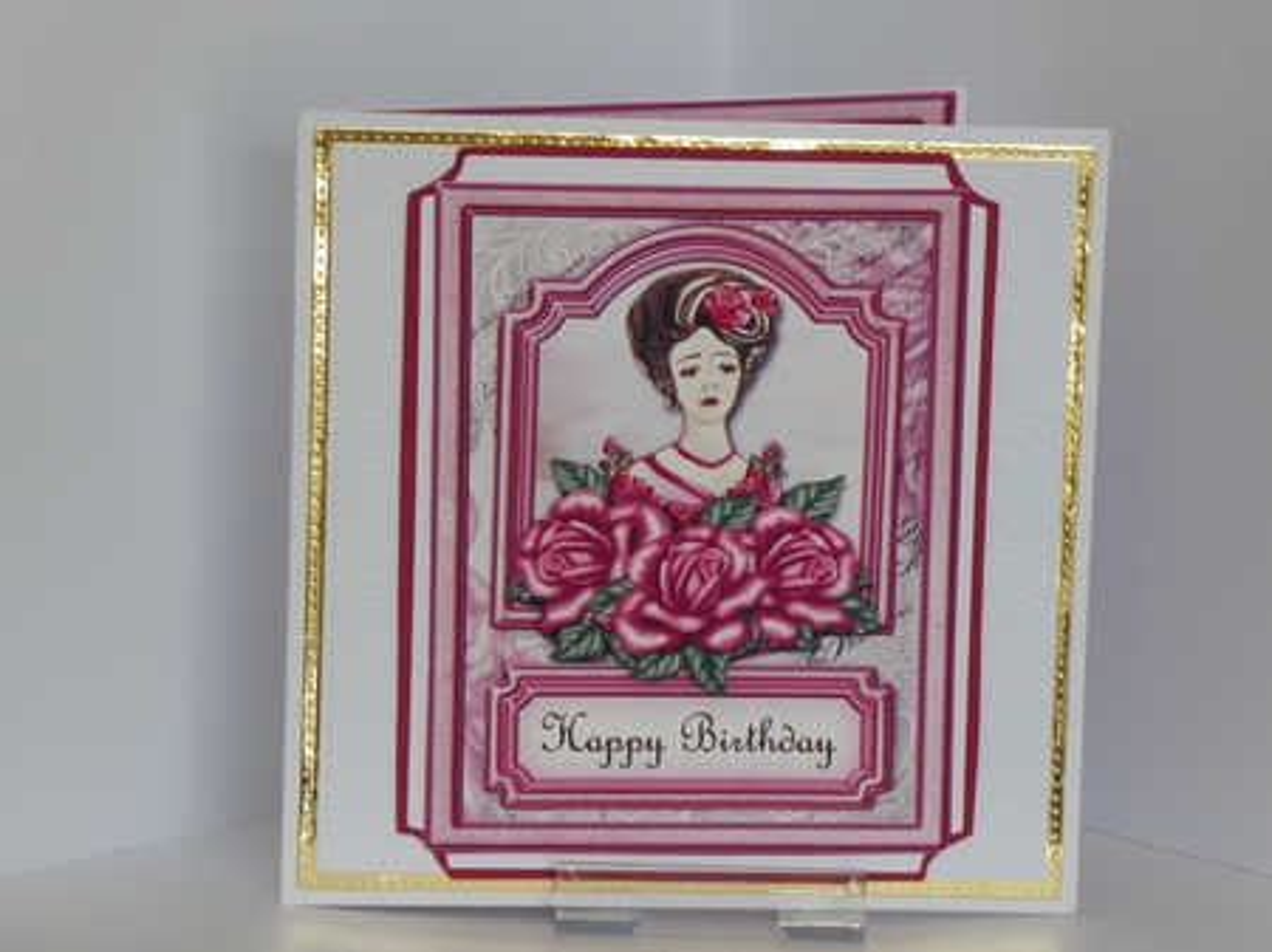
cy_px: 476
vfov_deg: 9.9
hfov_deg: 13.2
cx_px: 636
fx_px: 5509
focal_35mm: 150
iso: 160
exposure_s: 1/60
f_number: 5.3
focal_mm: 24.2
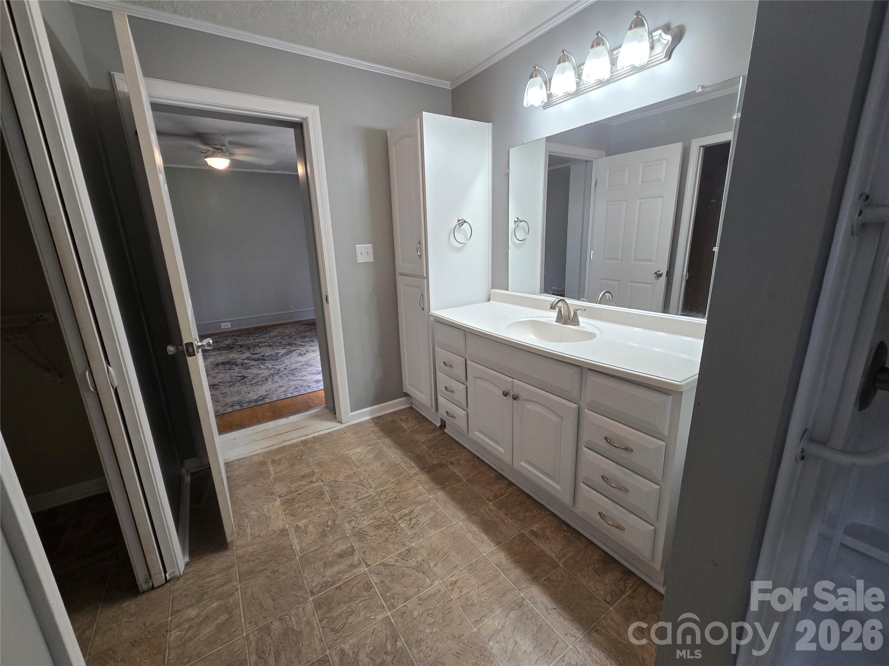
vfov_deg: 89.9
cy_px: 333
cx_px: 444
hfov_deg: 106.2
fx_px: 334
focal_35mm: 13
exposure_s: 1/60
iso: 125
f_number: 2.2
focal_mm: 2.2
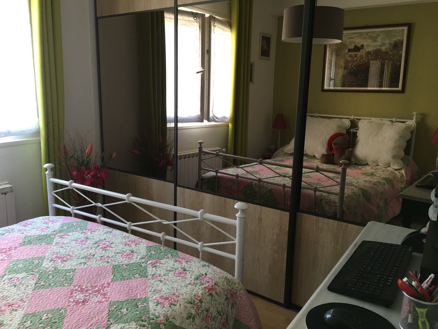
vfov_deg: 48.2
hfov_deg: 61.7
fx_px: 367
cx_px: 219
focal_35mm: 29
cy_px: 164
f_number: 2.2
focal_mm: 4.15
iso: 64
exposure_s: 1/17
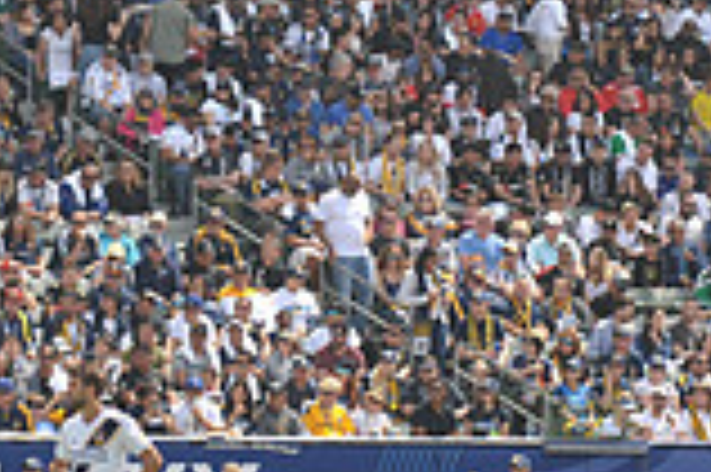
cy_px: 126
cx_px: 315
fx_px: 10141
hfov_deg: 4.0
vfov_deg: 2.7
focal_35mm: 514
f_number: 3.5
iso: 320
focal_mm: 140
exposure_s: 1/2500
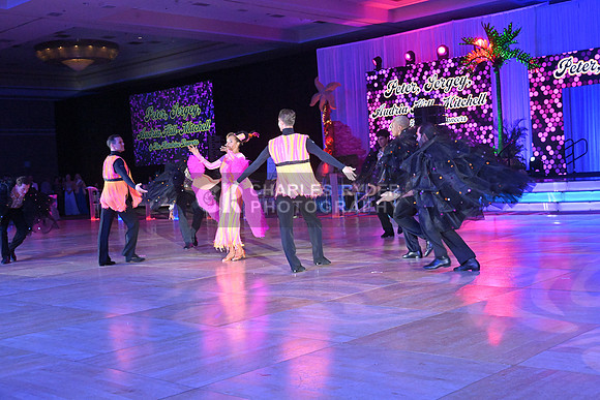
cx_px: 300
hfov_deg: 42.7
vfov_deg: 29.3
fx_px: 767
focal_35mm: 46
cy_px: 200
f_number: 8
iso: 6400
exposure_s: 1/400
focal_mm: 46
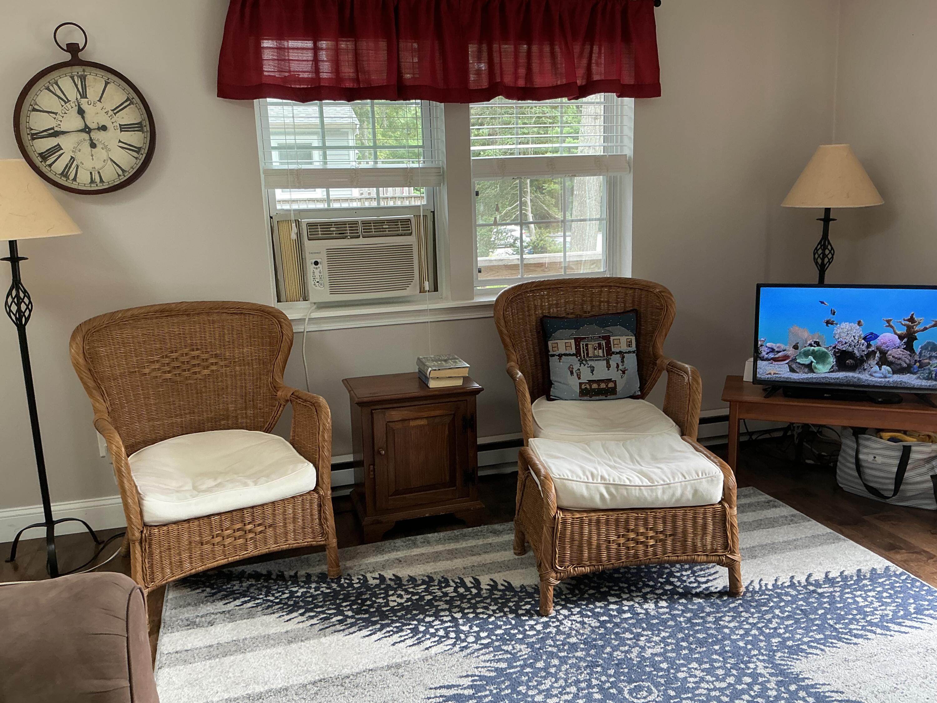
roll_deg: +2.2
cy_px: 352
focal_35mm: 28
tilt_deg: -12.2
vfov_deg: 49.7
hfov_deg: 63.4
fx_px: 758
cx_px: 468
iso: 50
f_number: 1.8
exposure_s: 1/60
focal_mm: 3
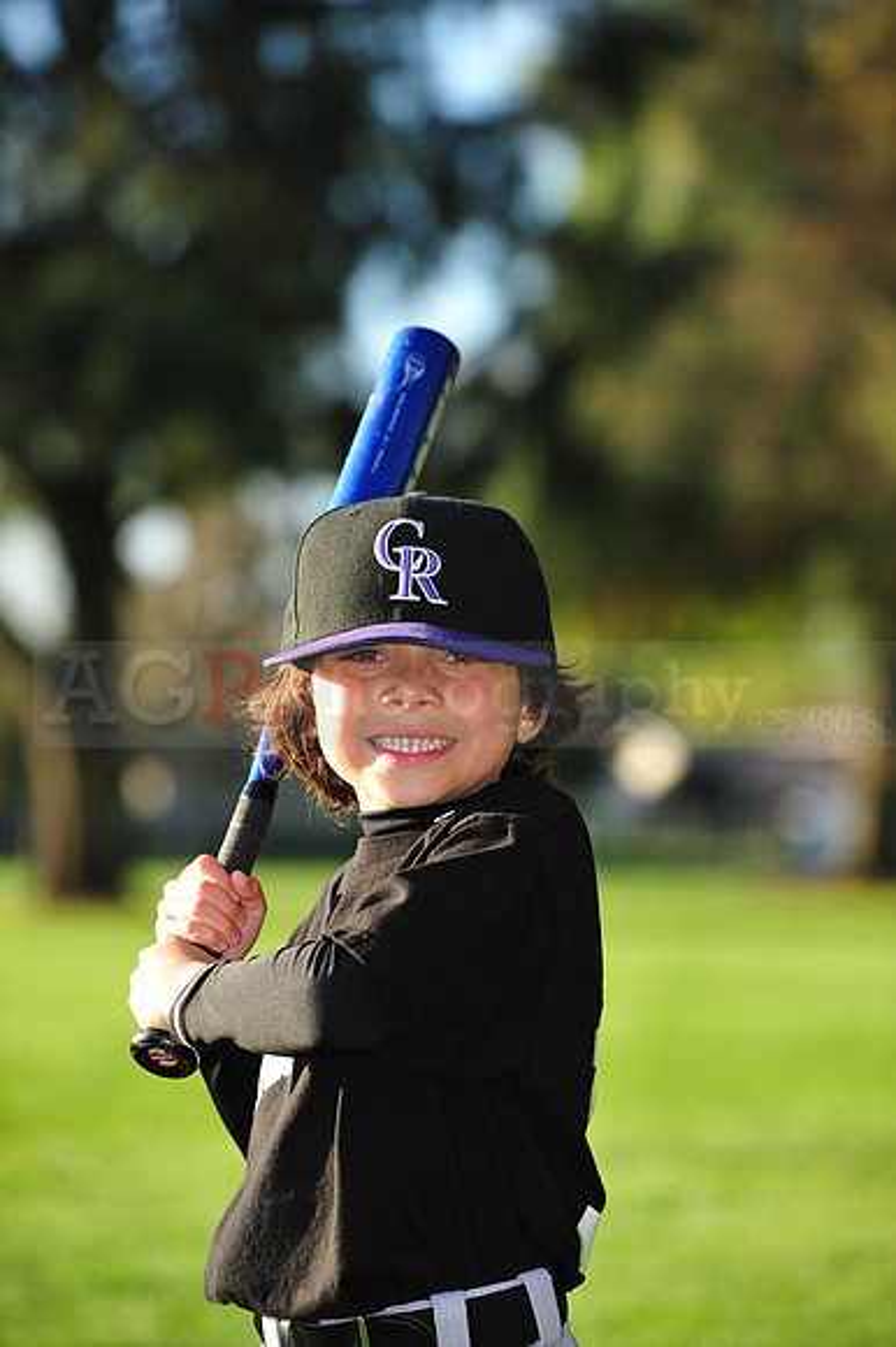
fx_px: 5046
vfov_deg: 15.2
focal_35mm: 135
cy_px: 674
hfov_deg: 10.1
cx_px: 448
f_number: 4.5
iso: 200
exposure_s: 1/500
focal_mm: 135
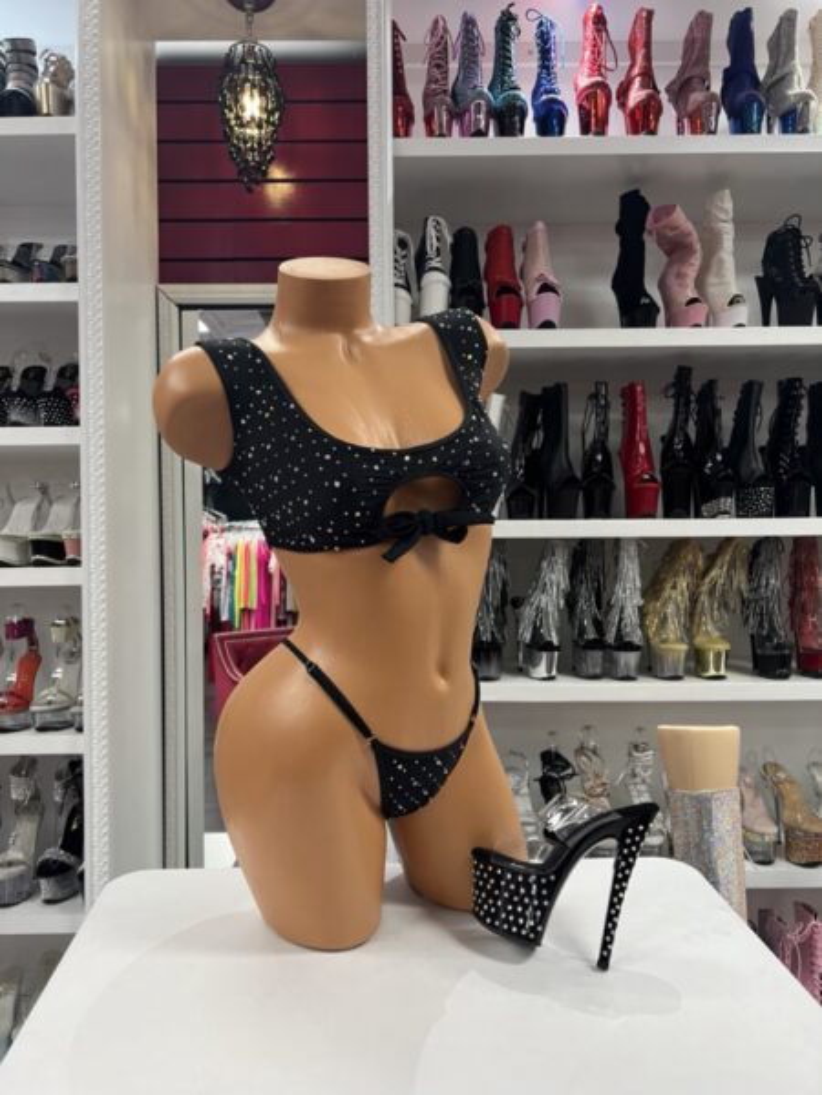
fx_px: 823
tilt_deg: +0.7
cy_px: 548
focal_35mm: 26
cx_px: 411
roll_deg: +1.2
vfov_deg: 67.3
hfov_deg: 53.1
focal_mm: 5.7
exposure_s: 1/60
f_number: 1.5
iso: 125
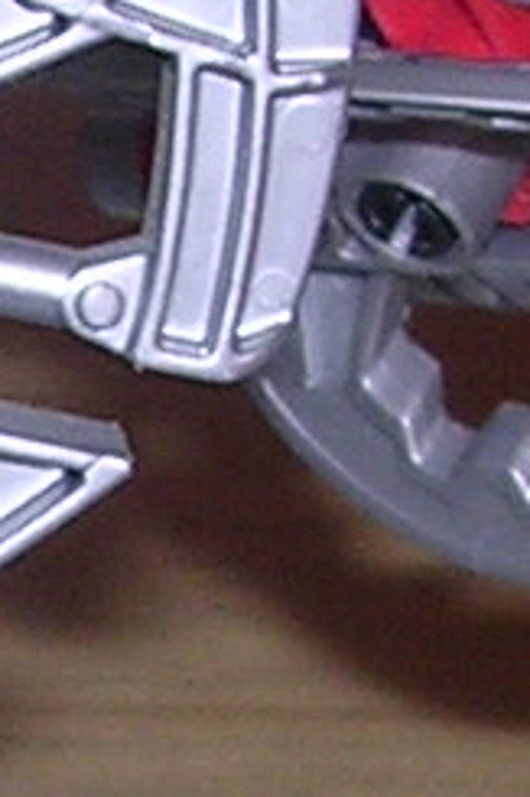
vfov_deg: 6.2
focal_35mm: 331
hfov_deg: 4.1
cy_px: 947
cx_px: -771
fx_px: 7319
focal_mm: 5.8
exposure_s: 1/60.1
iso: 100
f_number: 2.8
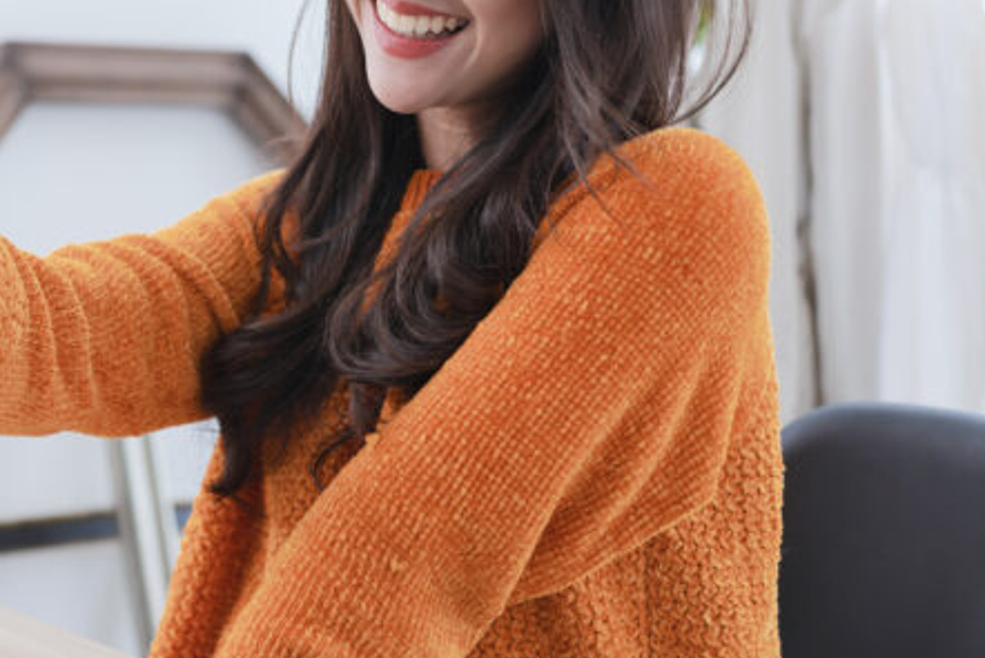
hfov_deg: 24.2
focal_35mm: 81
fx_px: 2217
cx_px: 53
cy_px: 204
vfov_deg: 16.8
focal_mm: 35
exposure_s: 1/320
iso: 400
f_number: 2.5
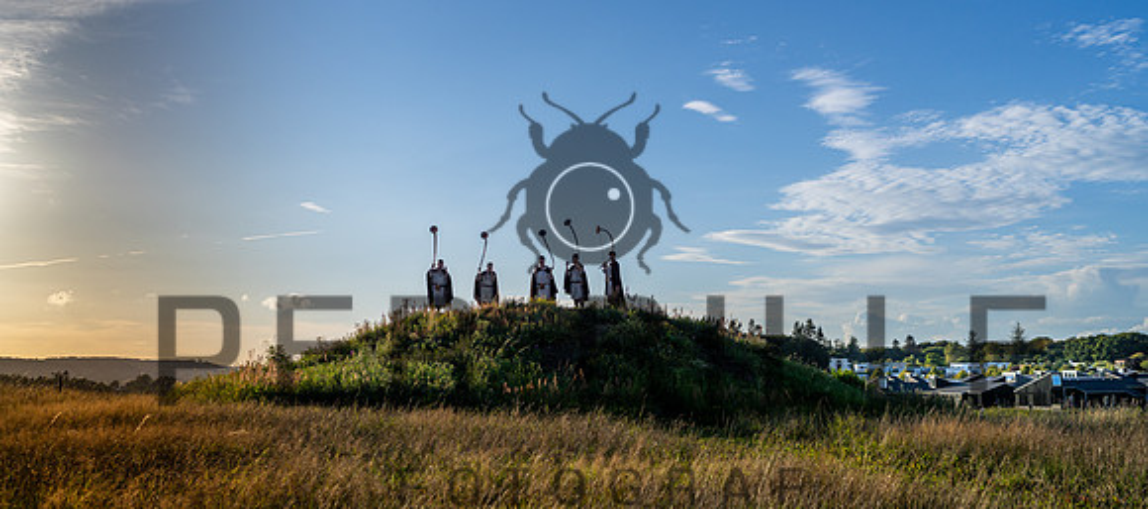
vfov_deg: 25.5
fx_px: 1125
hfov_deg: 54.1
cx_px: 574
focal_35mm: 39
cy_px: 256
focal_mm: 35
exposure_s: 1/3200
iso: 50
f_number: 4
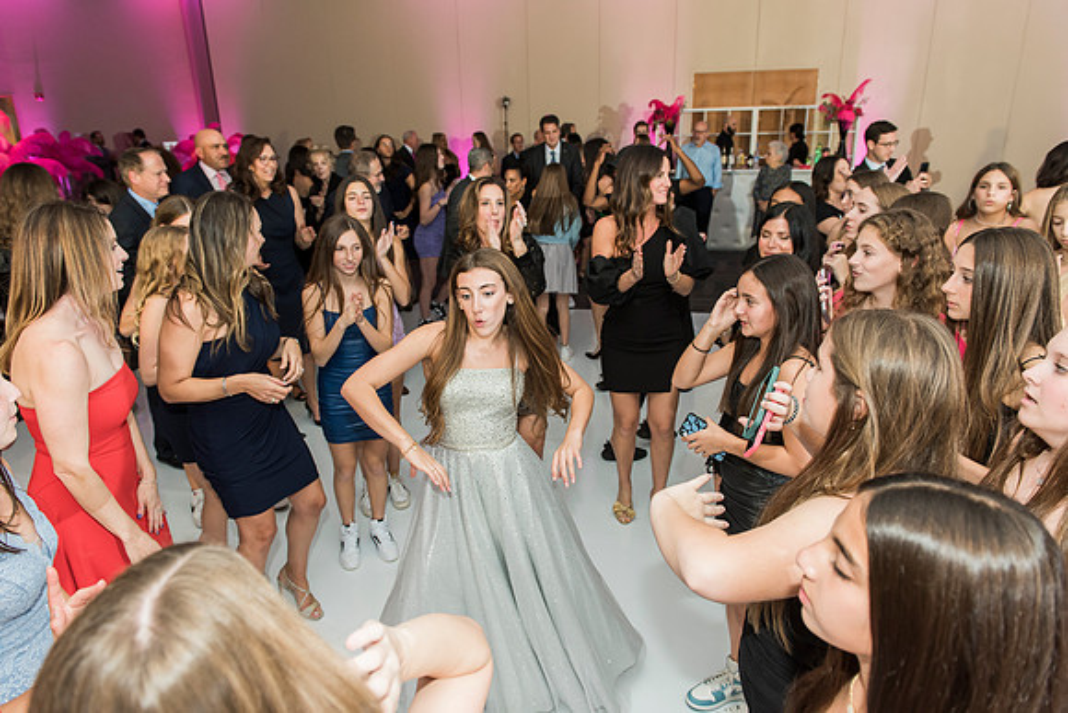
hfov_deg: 73.7
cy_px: 356
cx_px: 534
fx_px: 712
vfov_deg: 53.2
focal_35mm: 24
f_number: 4
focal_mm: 24
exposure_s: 1/100
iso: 1250
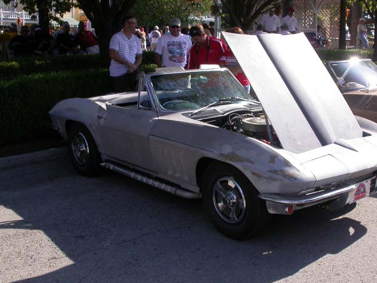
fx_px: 501
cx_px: 216
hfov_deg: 41.1
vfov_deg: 31.5
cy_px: 136
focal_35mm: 46
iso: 100
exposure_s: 1/260
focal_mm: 7.85
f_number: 6
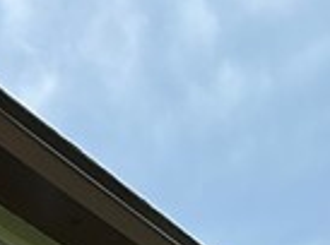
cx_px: -530
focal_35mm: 180
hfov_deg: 9.5
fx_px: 1711
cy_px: 663
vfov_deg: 7.5
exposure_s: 1/1812
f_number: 1.78
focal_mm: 6.86
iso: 80
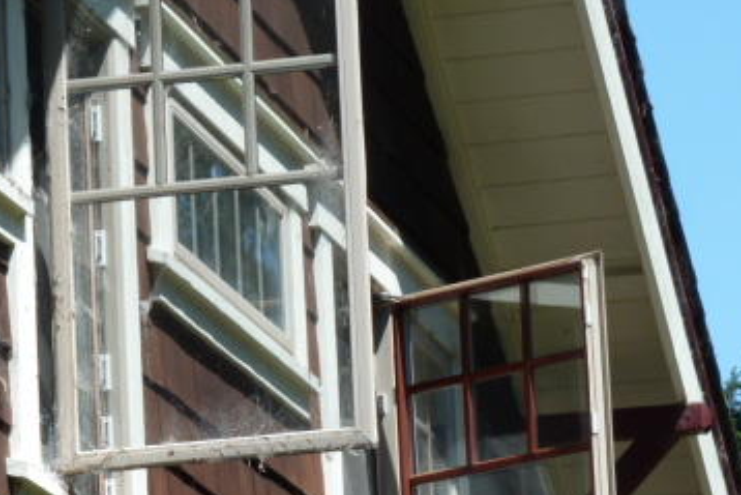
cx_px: 207
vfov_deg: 5.0
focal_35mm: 273
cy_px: 391
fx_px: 5621
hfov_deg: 7.5
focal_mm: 24.1
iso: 80
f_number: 4.5
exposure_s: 1/250
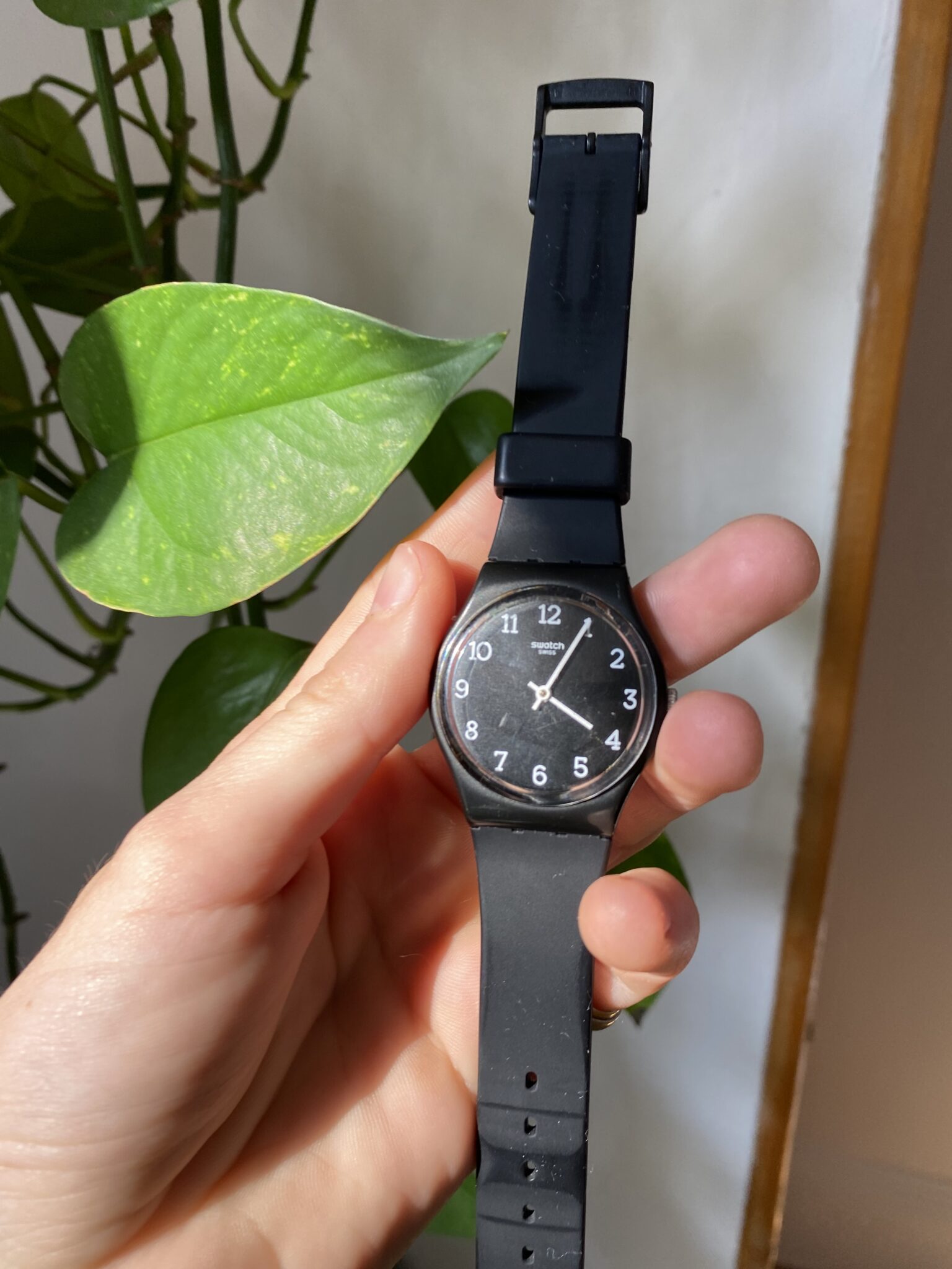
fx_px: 953
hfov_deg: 53.1
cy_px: 634
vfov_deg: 67.3
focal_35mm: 26
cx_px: 476
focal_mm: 4.25
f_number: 1.8
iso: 50
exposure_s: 1/122
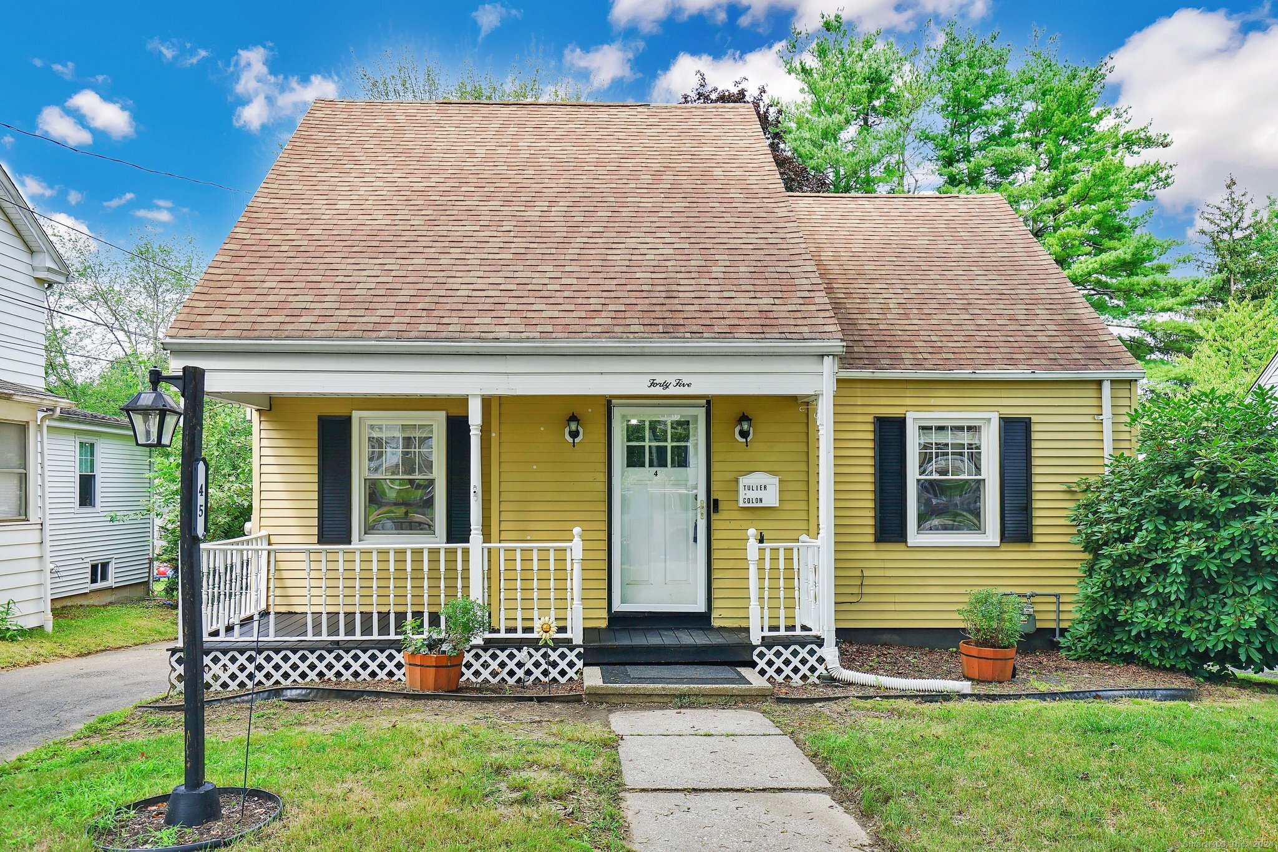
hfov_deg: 67.4
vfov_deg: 47.9
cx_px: 639
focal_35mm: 27
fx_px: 958
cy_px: 426
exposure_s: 1/80
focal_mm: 27
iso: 100
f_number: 7.1
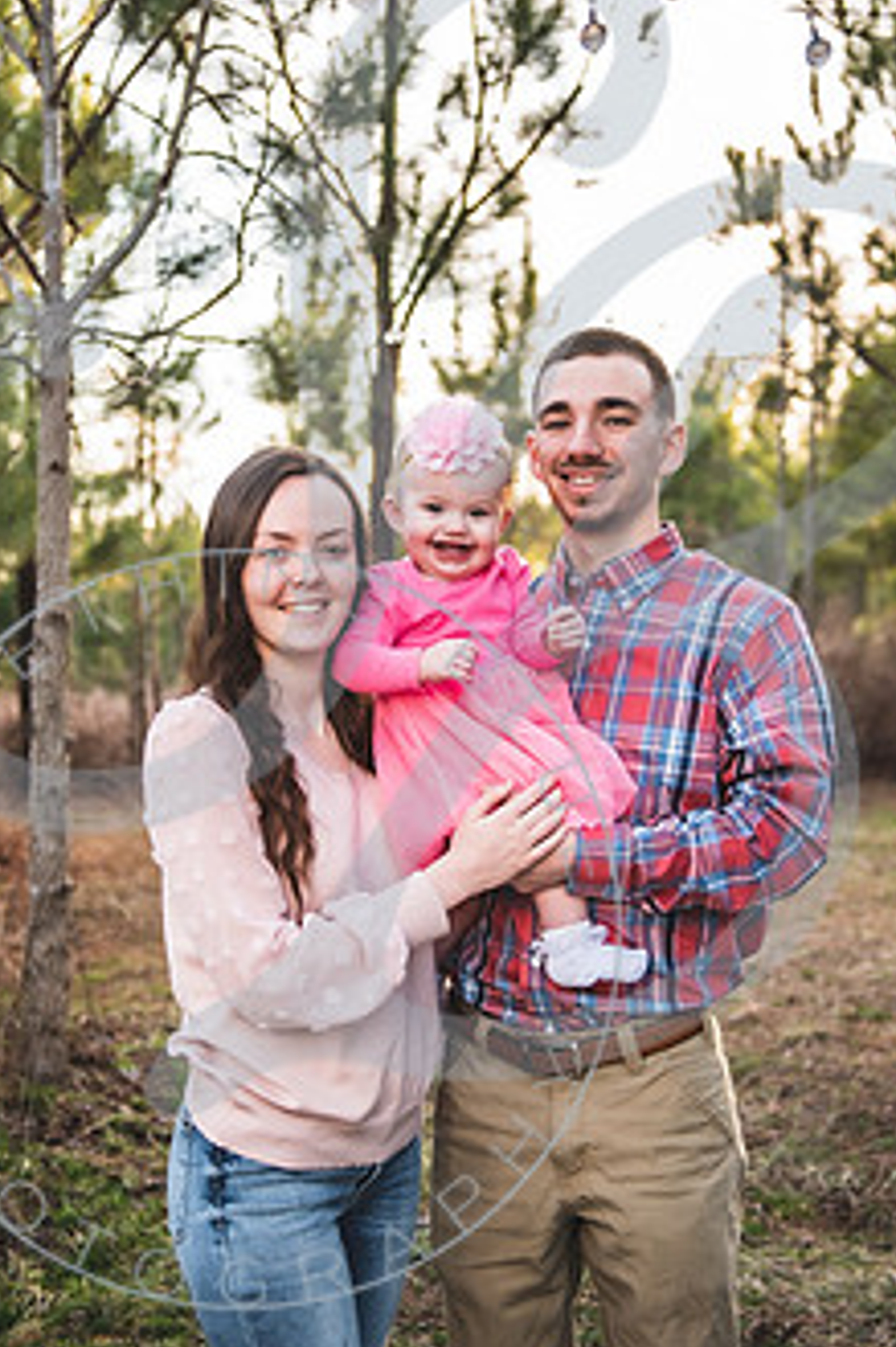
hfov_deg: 26.0
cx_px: 425
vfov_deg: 38.2
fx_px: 1943
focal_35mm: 52
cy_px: 618
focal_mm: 38
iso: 100
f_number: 2.8
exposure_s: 1/125
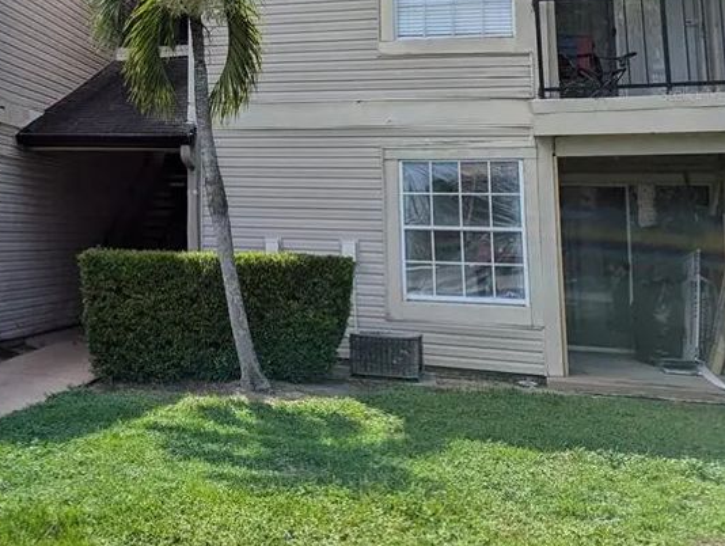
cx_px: 45
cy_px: 93
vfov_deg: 30.6
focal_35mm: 46
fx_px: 965
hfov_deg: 37.8
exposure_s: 1/4717
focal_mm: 6.81
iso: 48
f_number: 1.85
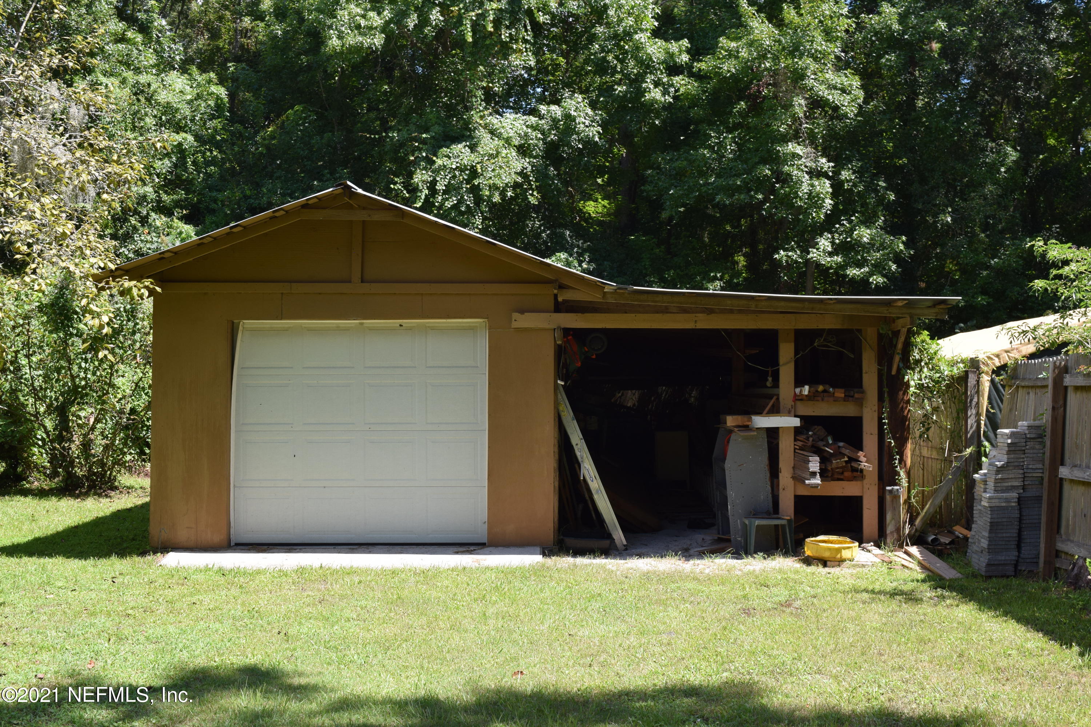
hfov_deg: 47.9
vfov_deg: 33.0
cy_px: 364
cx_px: 546
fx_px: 1227
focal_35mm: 40
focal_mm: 27
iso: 320
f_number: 8
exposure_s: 1/250
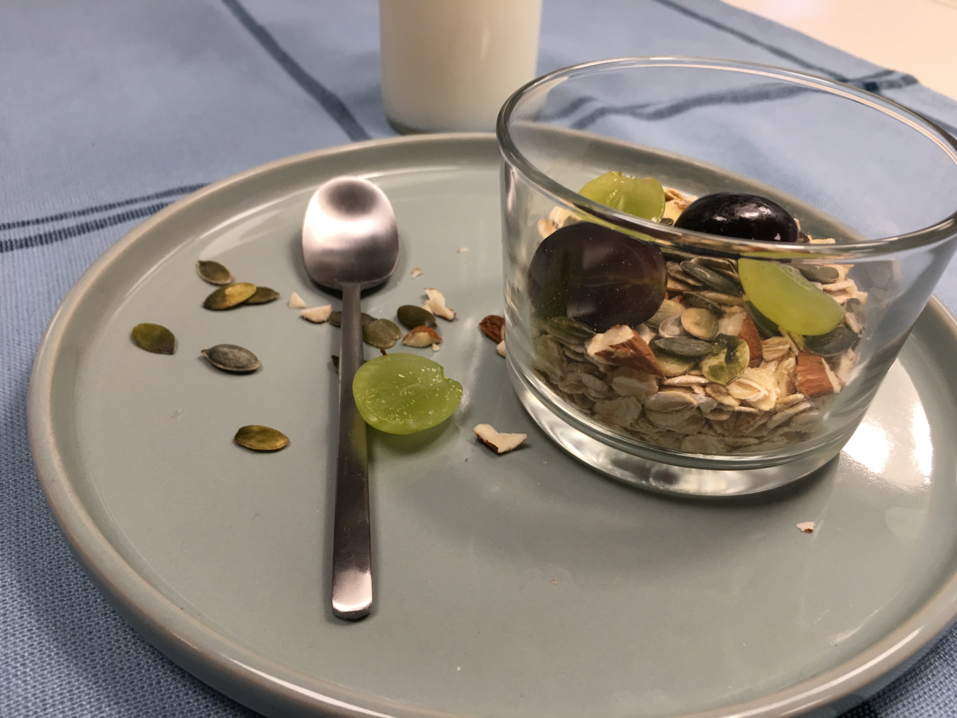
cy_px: 359
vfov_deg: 48.2
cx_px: 478
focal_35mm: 29
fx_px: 802
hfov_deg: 61.7
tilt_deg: -36.7
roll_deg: -2.4
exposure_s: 1/33
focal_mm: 4.15
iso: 32
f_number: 2.2
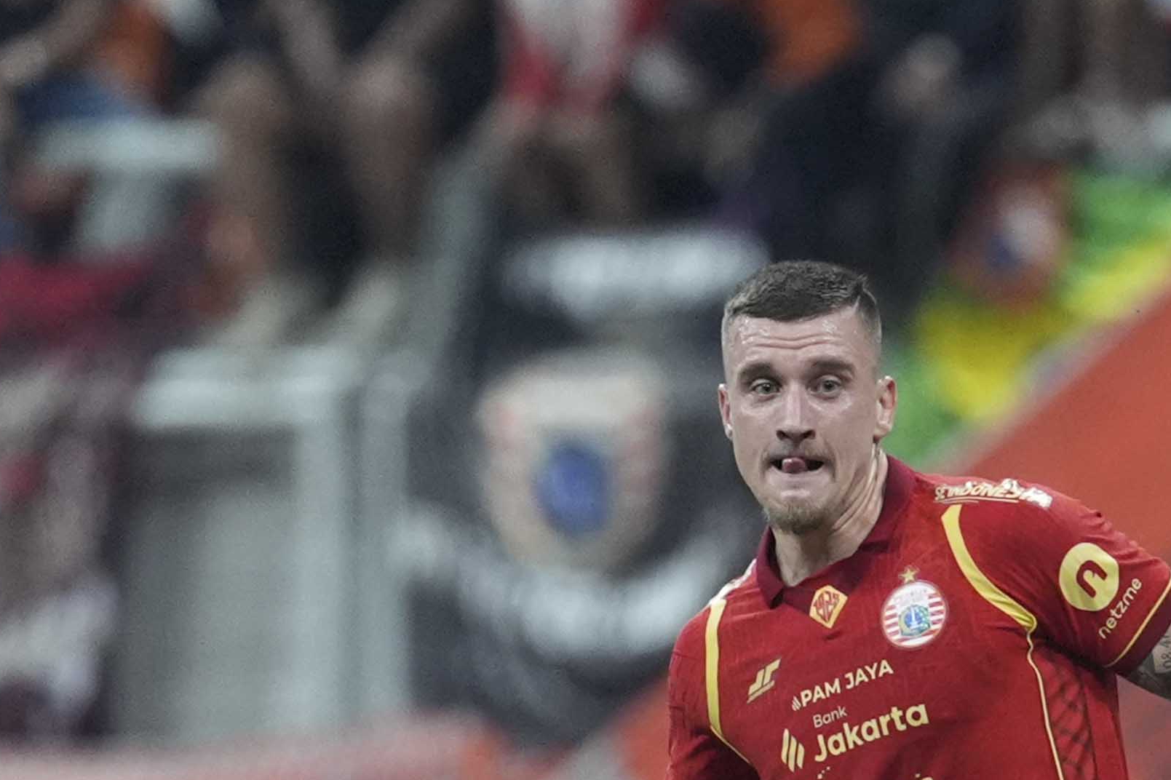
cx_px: 1766
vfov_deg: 1.2
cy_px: 1043
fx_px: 36389
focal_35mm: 1119
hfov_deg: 1.8
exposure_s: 1/1250
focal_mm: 300
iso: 3200
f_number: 2.8
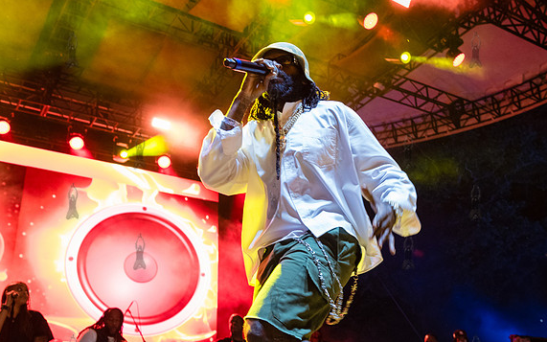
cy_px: 204
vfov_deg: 31.2
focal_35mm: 41
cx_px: 319
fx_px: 611
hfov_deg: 48.0
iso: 3200
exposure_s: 1/200
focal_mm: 32
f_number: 3.5
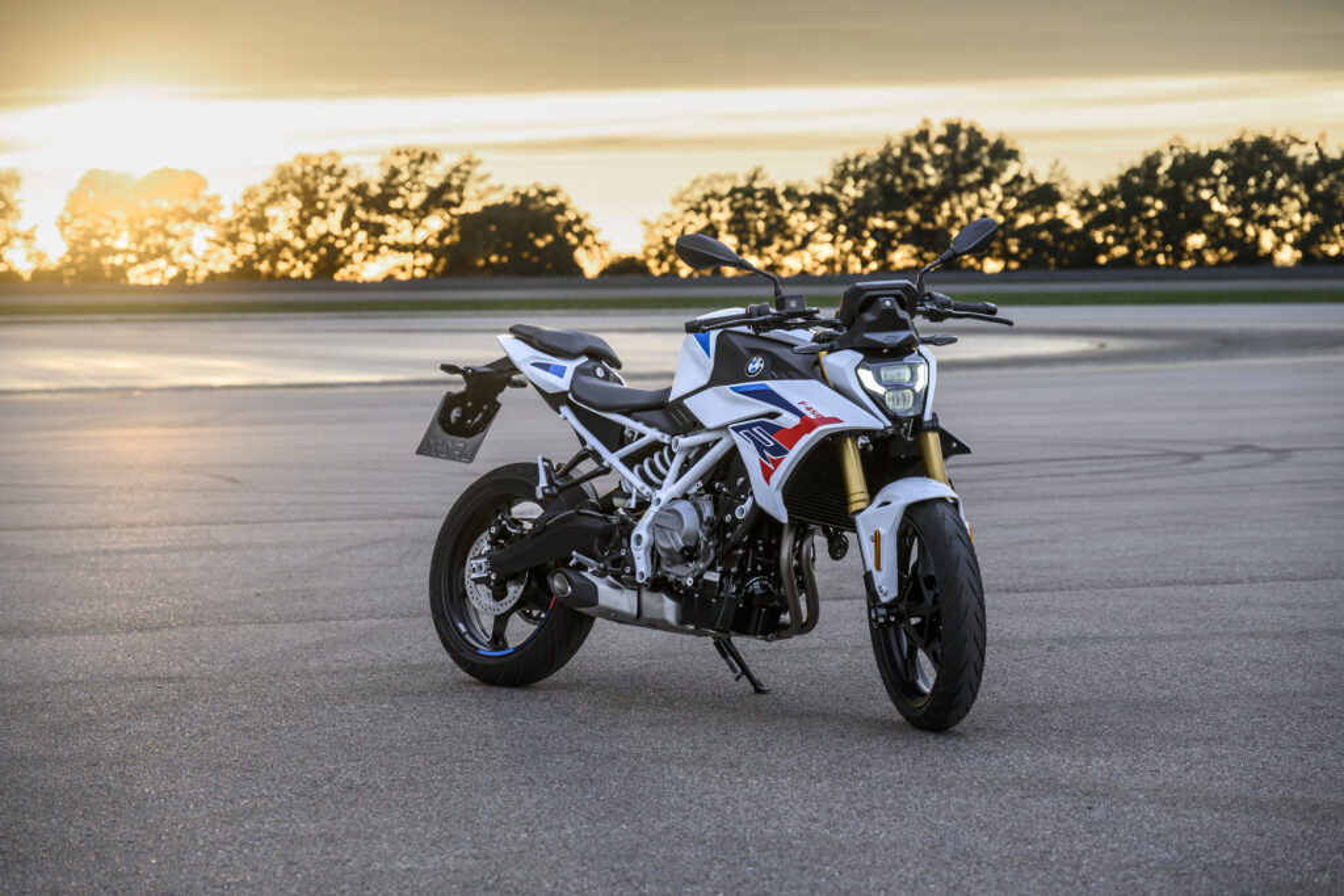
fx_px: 2838
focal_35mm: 76
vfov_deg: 18.0
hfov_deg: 26.6
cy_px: 448
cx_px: 672
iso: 200
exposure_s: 1/40
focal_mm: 76
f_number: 4.5
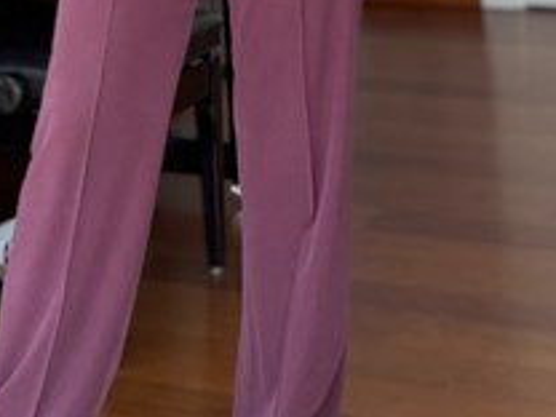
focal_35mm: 77
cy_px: -90
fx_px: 1237
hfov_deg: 25.1
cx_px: 160
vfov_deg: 18.1
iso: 64
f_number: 1.9
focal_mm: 2.71
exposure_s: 1/121
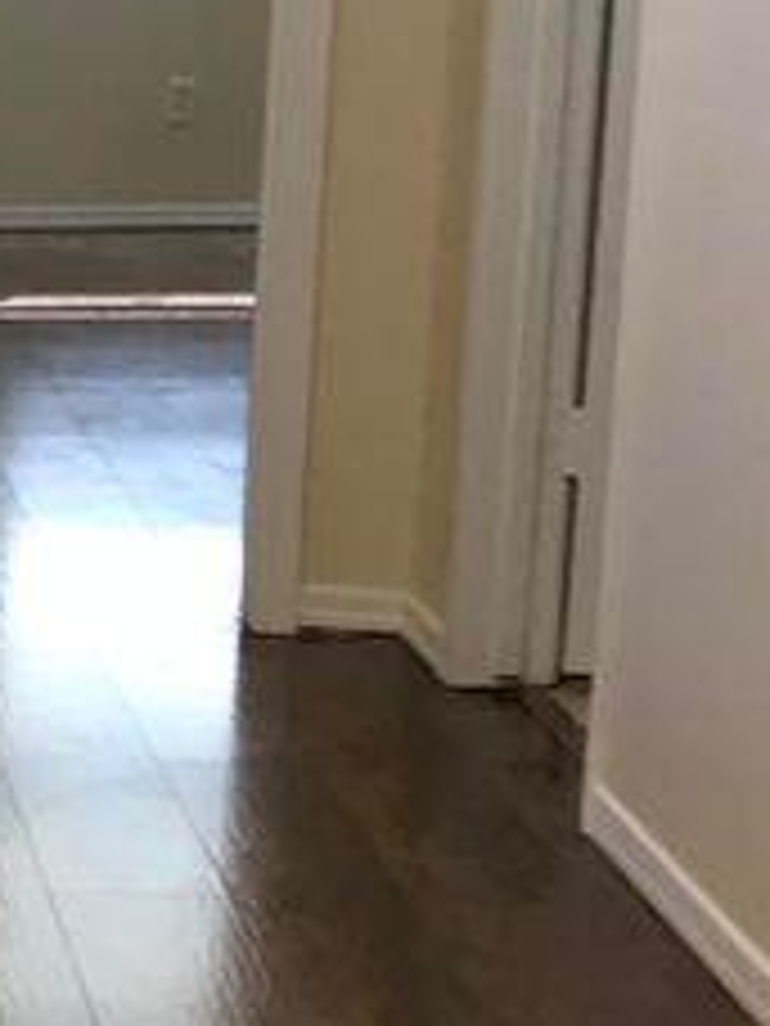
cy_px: 828
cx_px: -599
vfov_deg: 15.5
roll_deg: -2.3
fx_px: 3737
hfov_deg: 11.0
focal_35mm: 126
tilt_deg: -13.9
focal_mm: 3.99
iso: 20
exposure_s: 1/30
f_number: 1.8
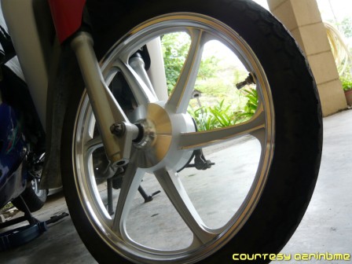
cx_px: 176
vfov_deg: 49.7
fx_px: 285
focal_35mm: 28
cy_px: 132
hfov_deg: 63.4
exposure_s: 1/100
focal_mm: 4.6
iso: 100
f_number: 2.8
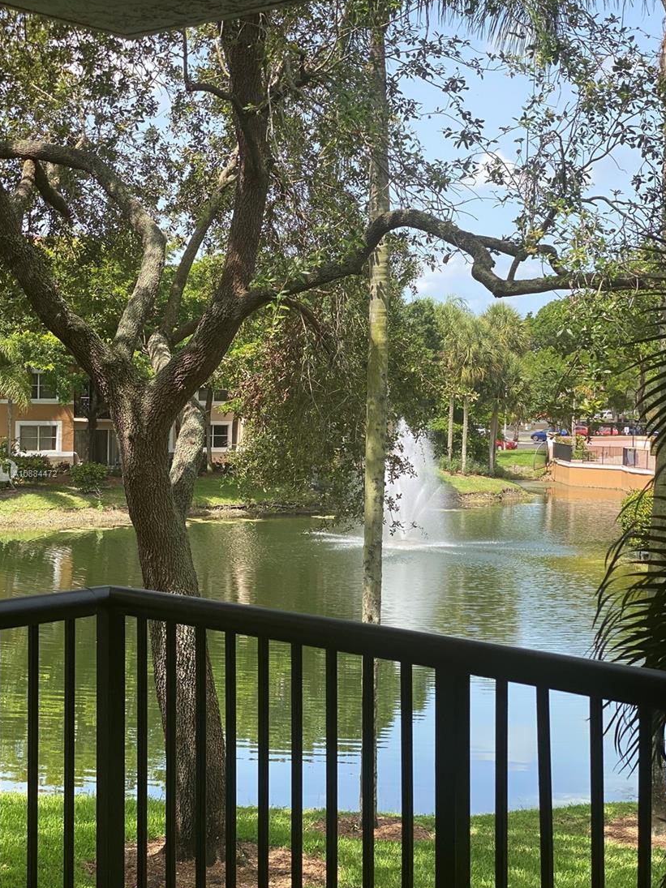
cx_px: 350
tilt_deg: -3.2
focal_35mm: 57
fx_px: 1462
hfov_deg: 25.7
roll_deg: -1.9
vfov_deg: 33.8
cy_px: 474
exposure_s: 1/432
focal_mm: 6
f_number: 2
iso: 20
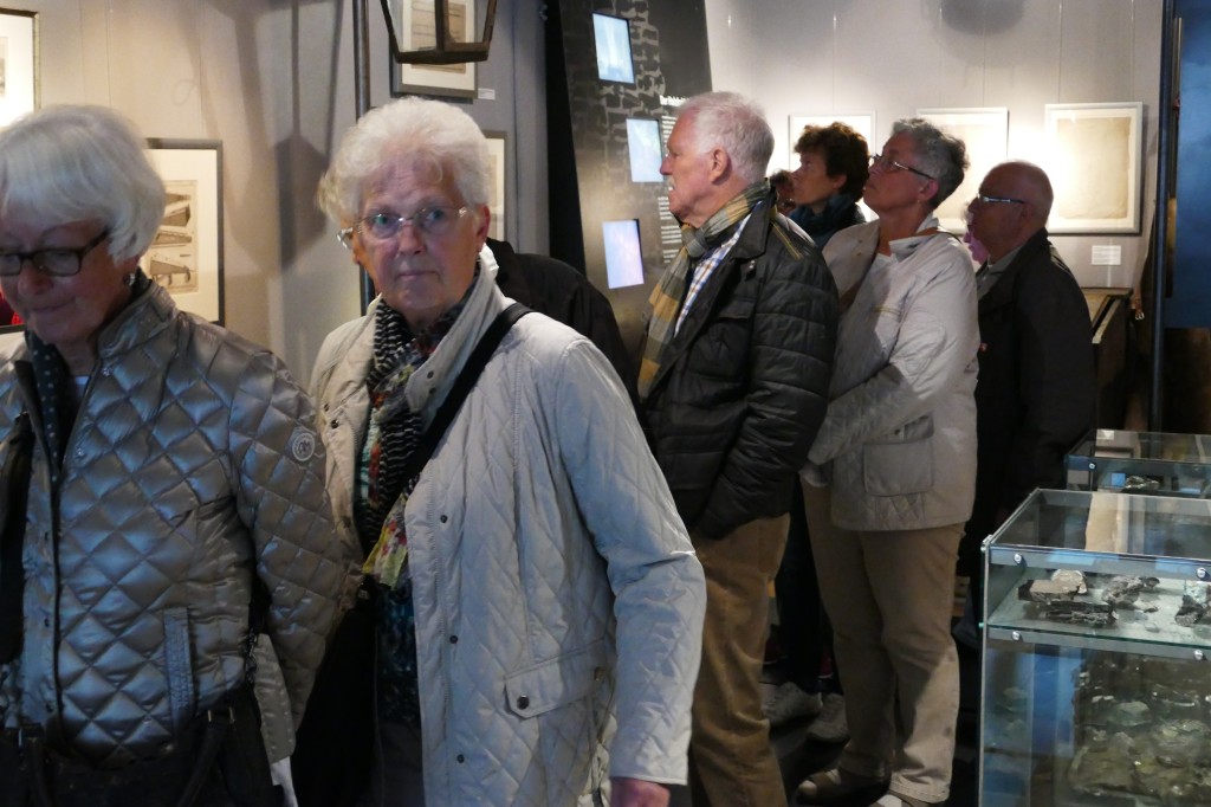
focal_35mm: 47
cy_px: 404
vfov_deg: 28.6
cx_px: 606
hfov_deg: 41.9
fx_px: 1580
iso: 3200
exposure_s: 1/40
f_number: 3.3
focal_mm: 17.27
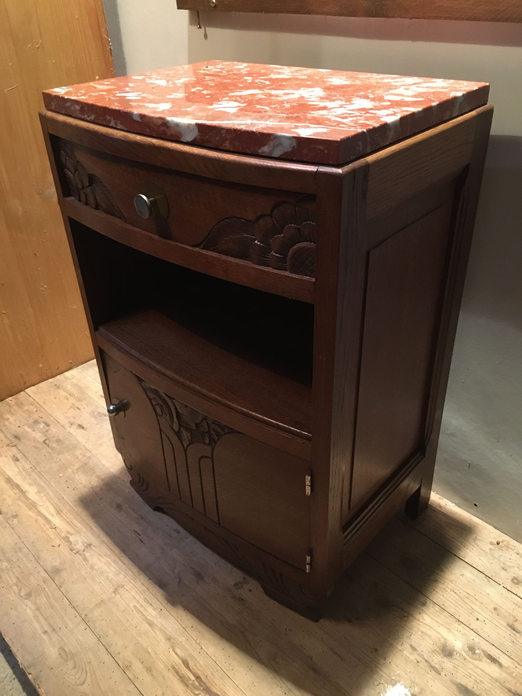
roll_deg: +2.2
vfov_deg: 61.7
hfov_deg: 48.2
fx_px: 583
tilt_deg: -31.8
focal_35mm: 29
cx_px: 261
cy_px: 348
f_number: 2.2
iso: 250
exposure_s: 1/17
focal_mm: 4.15
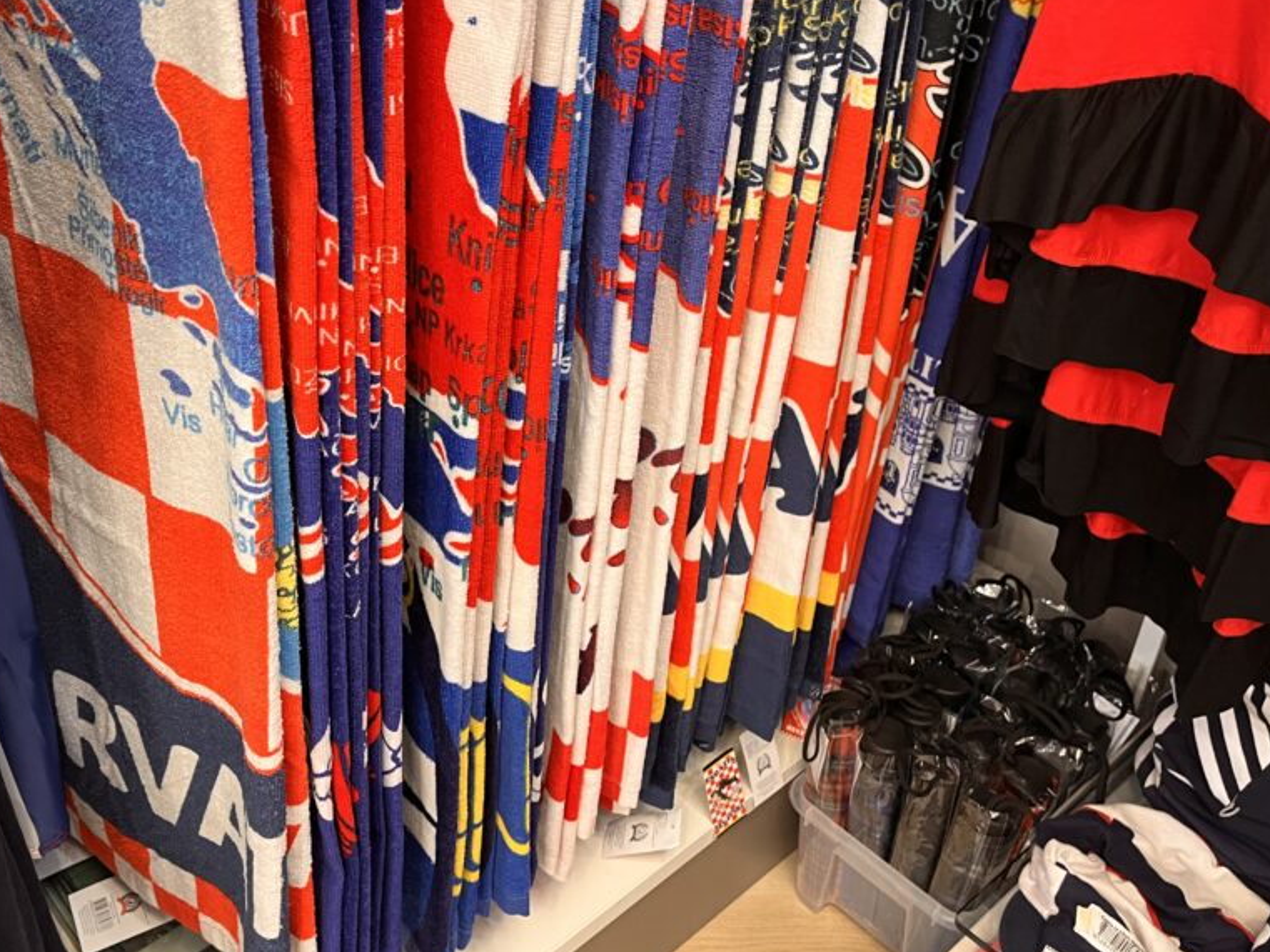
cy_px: 355
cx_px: 459
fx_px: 1284
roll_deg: +0.2
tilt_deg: -30.5
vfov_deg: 40.4
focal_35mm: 35
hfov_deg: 51.9
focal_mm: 5.1
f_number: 1.6
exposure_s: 1/50
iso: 160
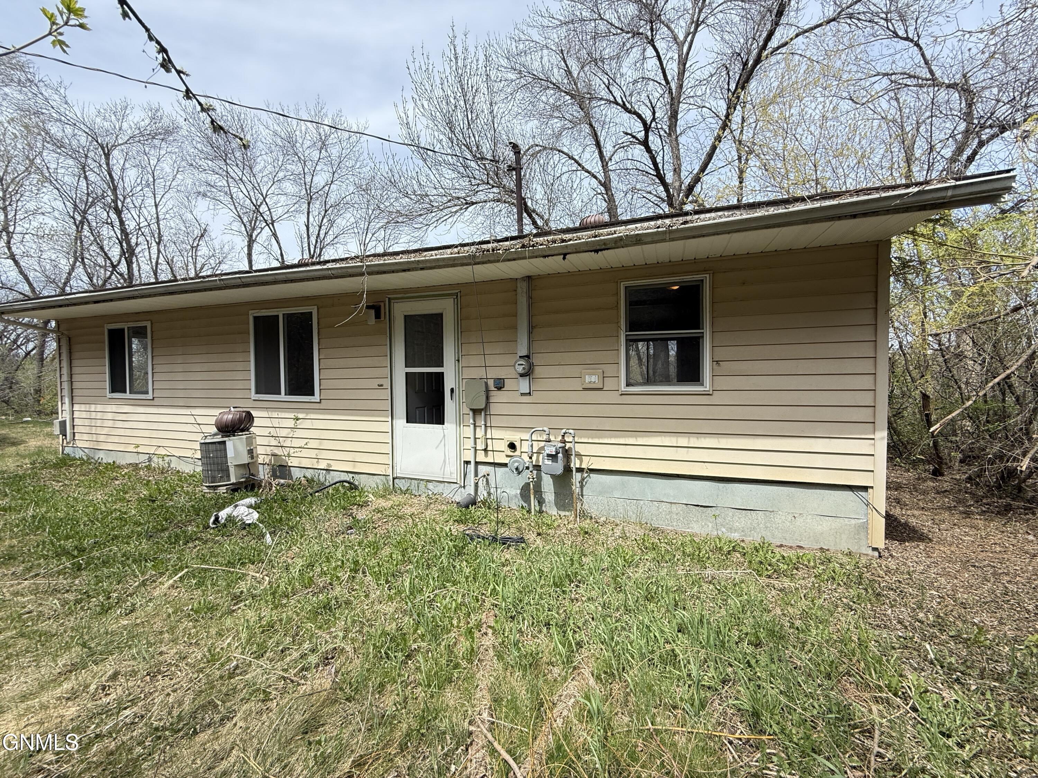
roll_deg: +0.9
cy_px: 389
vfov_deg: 85.7
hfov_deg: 102.1
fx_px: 420
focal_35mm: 14
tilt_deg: -3.0
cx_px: 519
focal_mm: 2.22
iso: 64
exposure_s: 1/853
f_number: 2.2
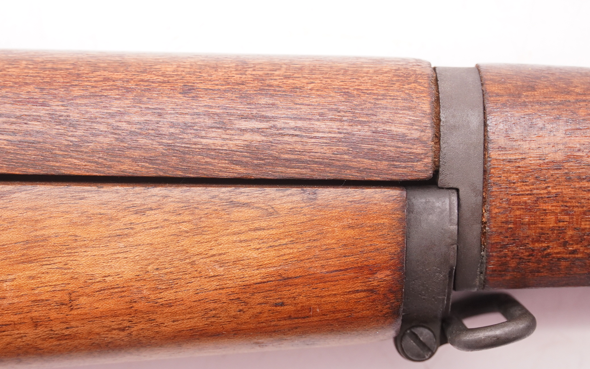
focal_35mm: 119
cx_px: 285
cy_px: 214
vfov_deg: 11.0
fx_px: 1913
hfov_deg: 17.5
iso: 800
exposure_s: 1/125
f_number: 5.6
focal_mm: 54
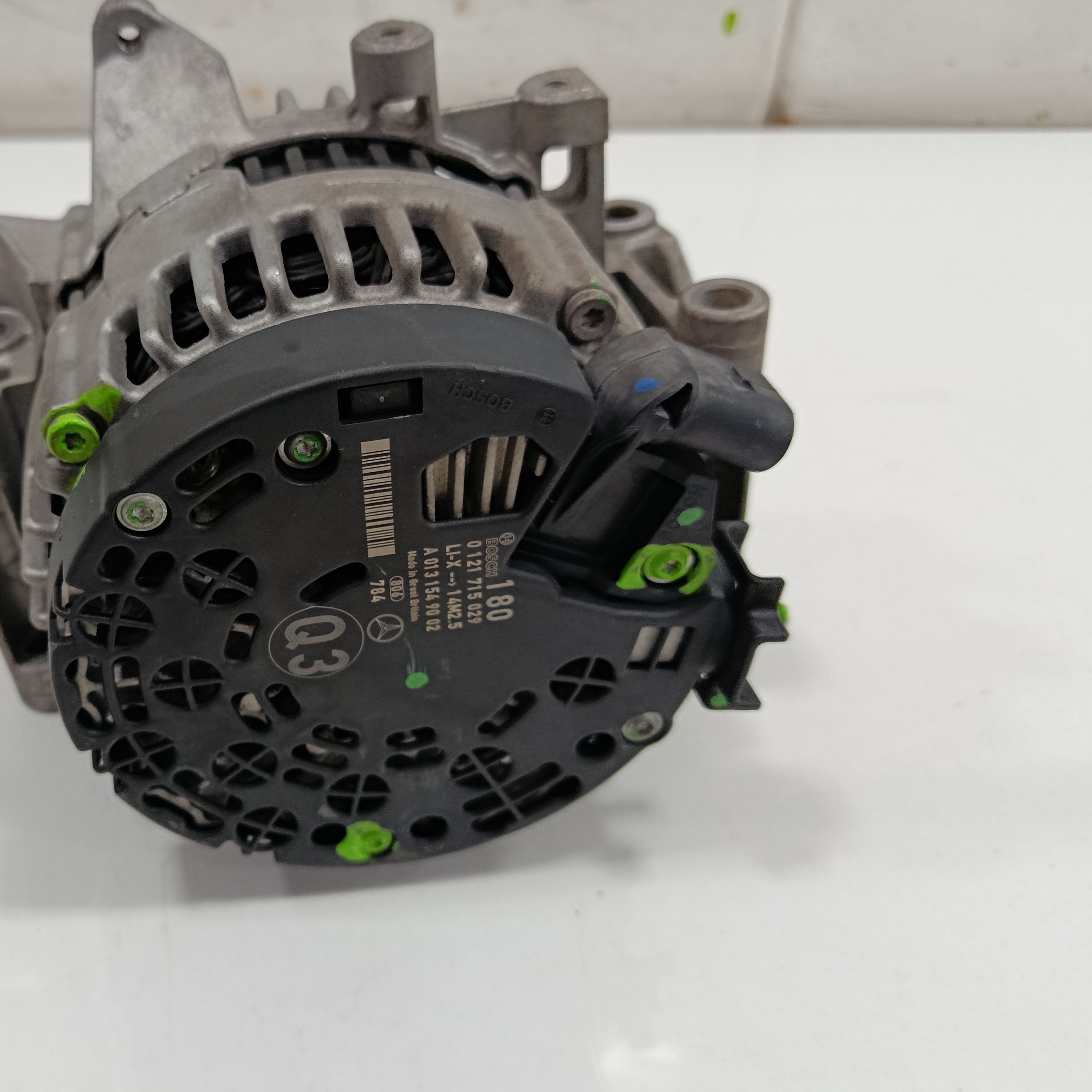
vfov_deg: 51.1
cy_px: 523
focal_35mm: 32
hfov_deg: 49.6
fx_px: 1142
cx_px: 309
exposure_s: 1/100
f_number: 1.7
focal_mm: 5.24
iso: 1153
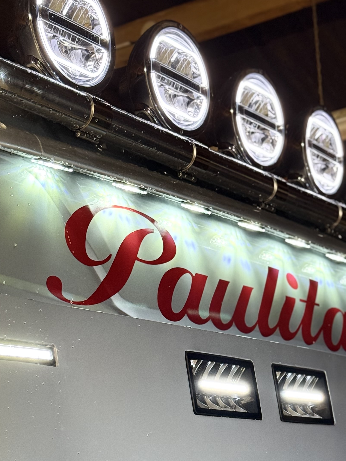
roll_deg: +4.2
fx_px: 1199
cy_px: 355
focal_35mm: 90
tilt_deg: +8.5
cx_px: 216
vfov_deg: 21.6
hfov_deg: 16.4
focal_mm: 6.76
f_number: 1.78
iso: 250
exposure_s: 1/33
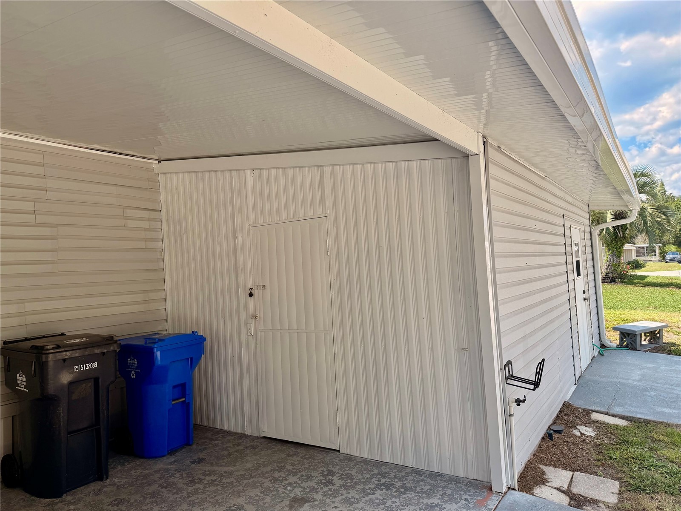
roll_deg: +4.0
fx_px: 472
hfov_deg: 71.6
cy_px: 256
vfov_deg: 56.8
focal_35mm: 24
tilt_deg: +2.1
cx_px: 340
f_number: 1.78
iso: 100
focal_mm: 6.76
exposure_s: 1/2232
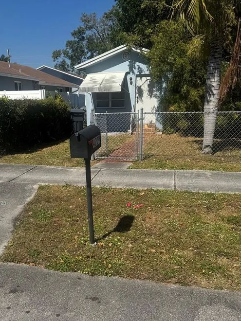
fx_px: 288
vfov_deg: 57.5
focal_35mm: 31
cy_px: 204
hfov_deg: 45.2
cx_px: 98
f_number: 1.78
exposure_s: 1/5814
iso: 80
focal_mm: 6.76
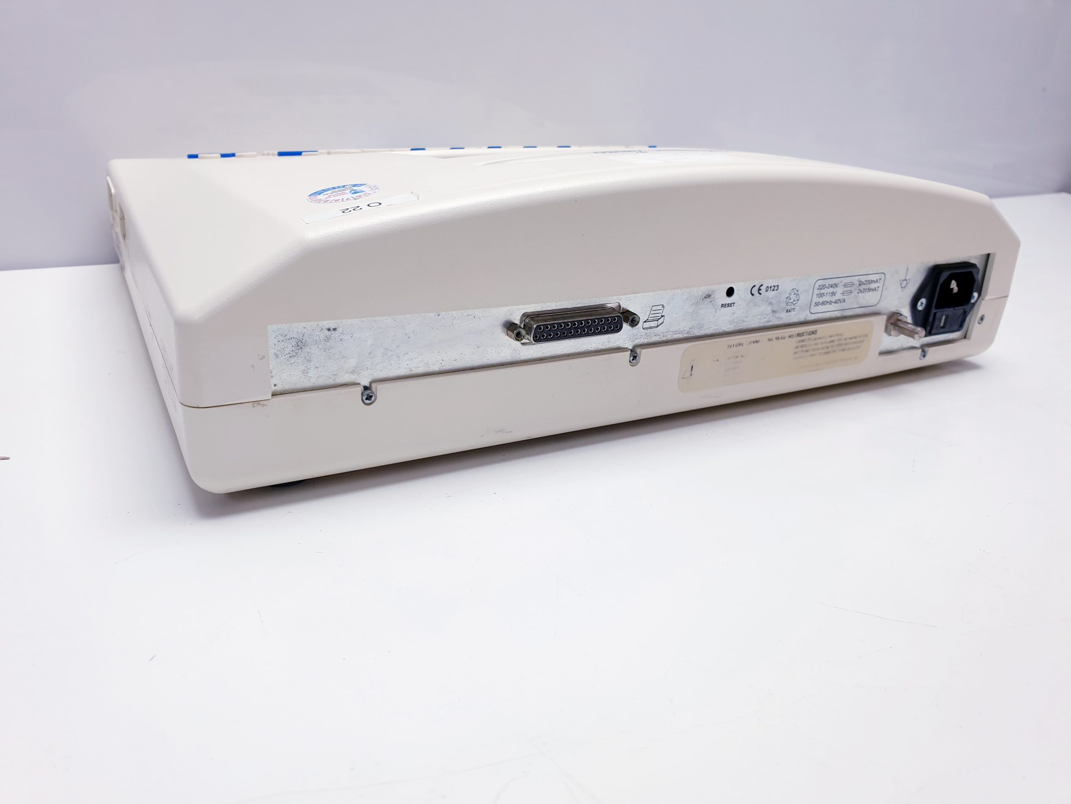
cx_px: 536
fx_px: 804
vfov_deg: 53.1
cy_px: 402
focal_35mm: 26
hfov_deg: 67.3
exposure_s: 1/100
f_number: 2.4
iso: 64
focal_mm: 4.3
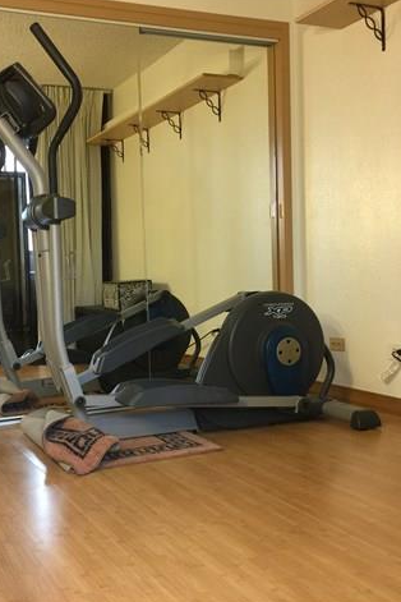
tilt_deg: -1.5
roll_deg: +1.6
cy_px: 300
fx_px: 685
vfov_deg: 47.4
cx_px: 146
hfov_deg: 32.4
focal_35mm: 41
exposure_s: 1/15
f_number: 2.2
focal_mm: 4.15
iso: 64
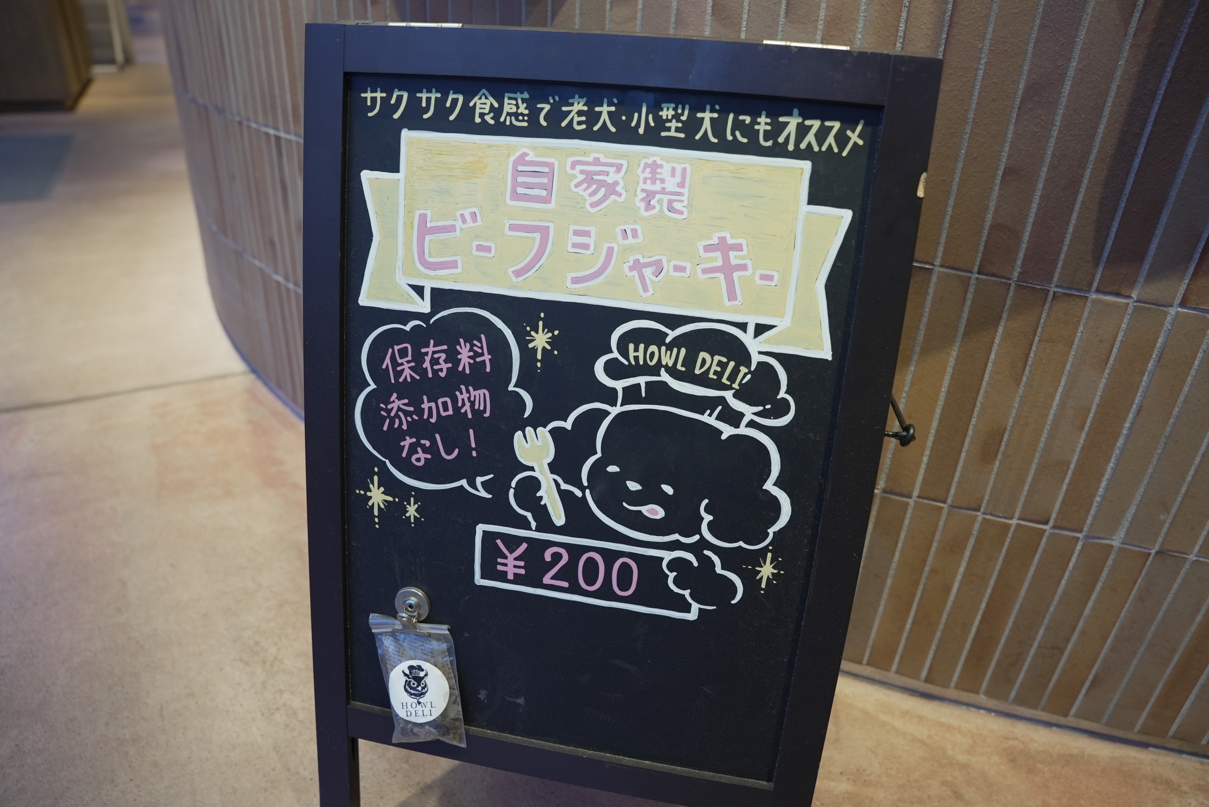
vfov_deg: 53.2
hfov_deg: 73.7
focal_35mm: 24
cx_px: 604
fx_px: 806
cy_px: 404
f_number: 4
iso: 800
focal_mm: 24
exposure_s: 1/80
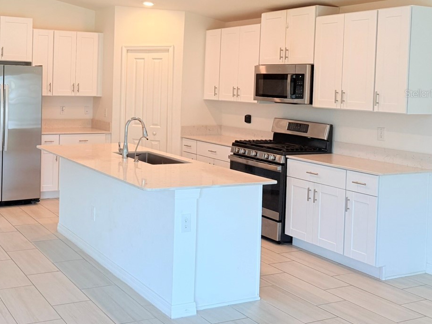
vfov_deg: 33.9
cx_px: 71
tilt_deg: -1.6
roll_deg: -1.6
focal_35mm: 42
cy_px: 93
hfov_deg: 42.3
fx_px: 524
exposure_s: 1/222
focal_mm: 6.76
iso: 160
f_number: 1.78
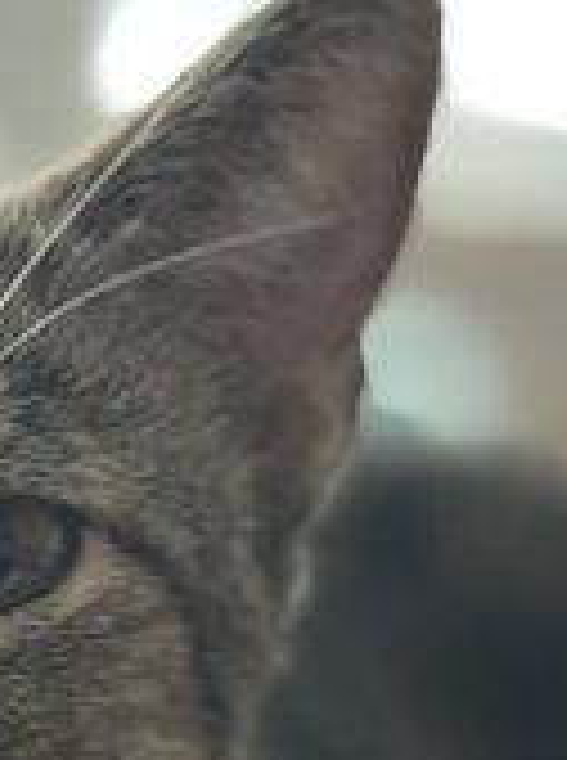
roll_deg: -3.4
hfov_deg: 7.7
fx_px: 4165
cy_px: 1140
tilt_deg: -18.9
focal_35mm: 190
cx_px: -140
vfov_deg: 10.1
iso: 400
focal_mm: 6.76
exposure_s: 1/40
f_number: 1.78
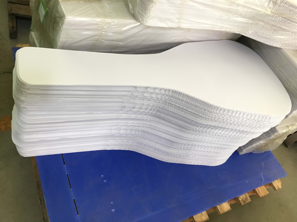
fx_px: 249
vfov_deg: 48.2
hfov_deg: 61.7
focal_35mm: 29
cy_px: 111
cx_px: 148
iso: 160
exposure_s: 1/33
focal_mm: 4.15
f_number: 2.2
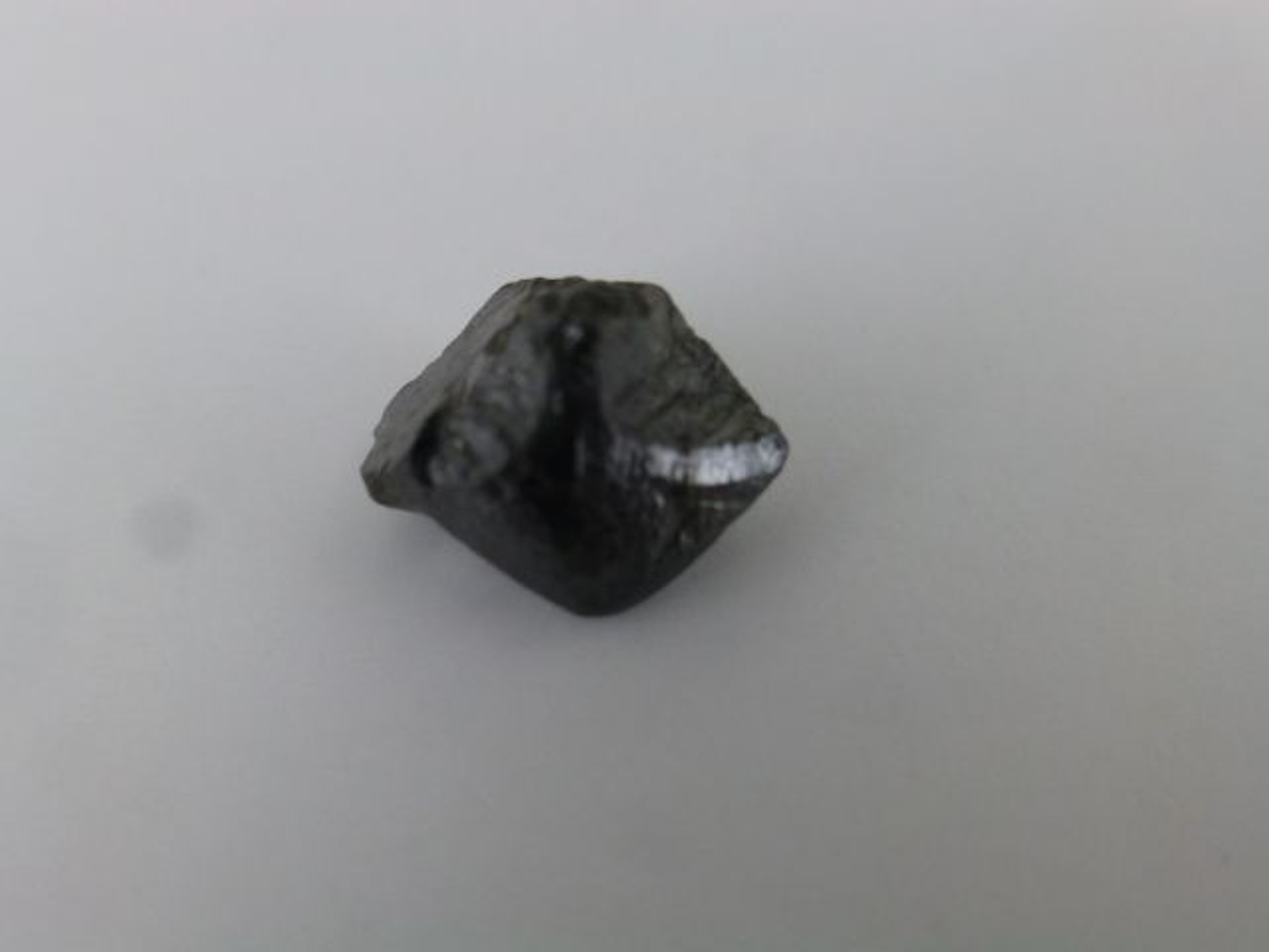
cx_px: 634
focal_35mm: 39
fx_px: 1430
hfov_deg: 47.9
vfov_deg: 36.8
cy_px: 476
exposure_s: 1/60
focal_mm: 6.9
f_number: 3.9
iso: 320
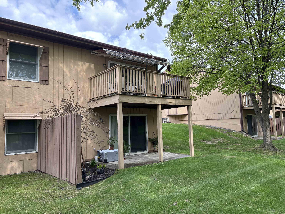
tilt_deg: +4.9
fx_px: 214
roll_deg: +1.6
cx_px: 142
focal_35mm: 26
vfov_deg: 53.1
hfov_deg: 67.3
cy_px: 107
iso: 50
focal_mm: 5.96
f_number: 1.6
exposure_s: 1/372
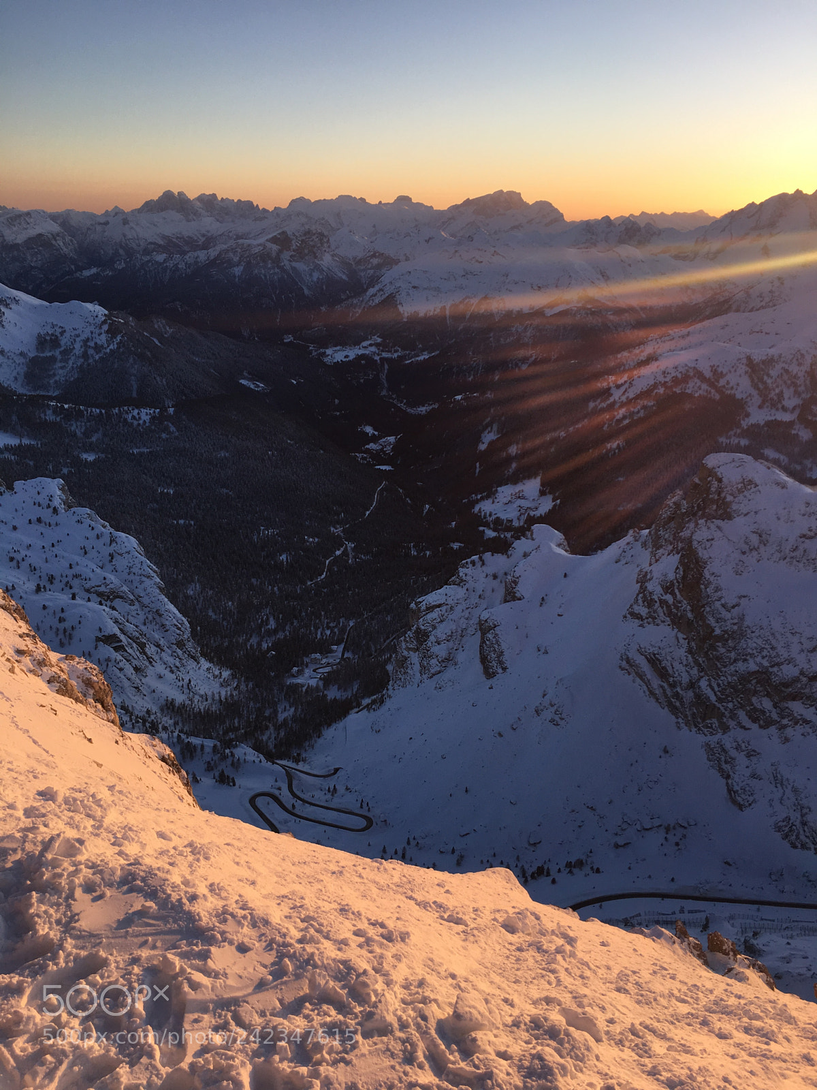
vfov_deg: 61.7
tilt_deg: -19.8
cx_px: 408
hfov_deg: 48.2
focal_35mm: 29
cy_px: 545
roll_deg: -1.7
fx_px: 913
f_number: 2.2
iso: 25
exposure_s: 1/434
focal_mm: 4.15
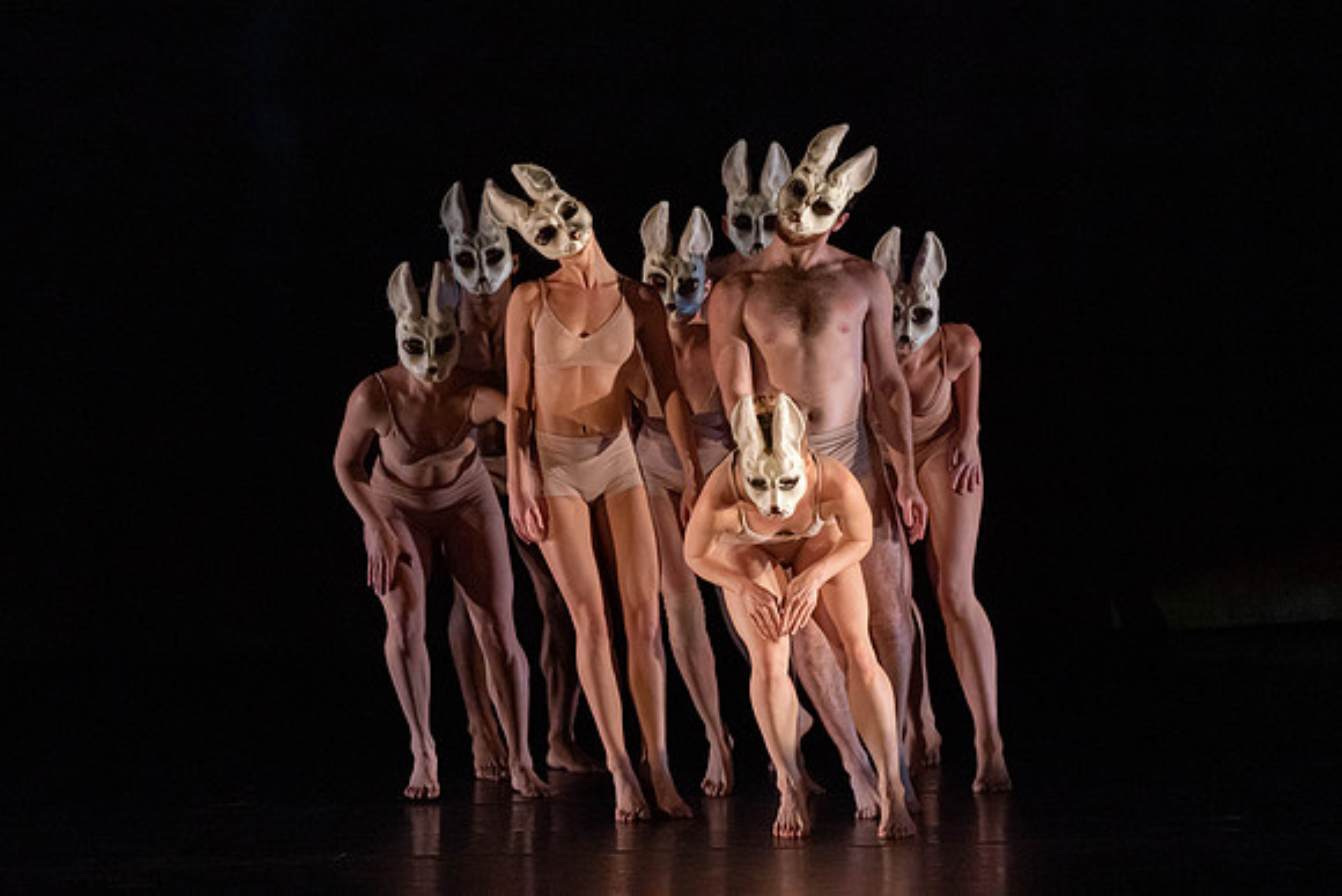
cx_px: 576
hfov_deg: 5.4
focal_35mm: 380
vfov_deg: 3.6
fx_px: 14167
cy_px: 385
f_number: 5.6
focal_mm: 333
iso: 6400
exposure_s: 1/320
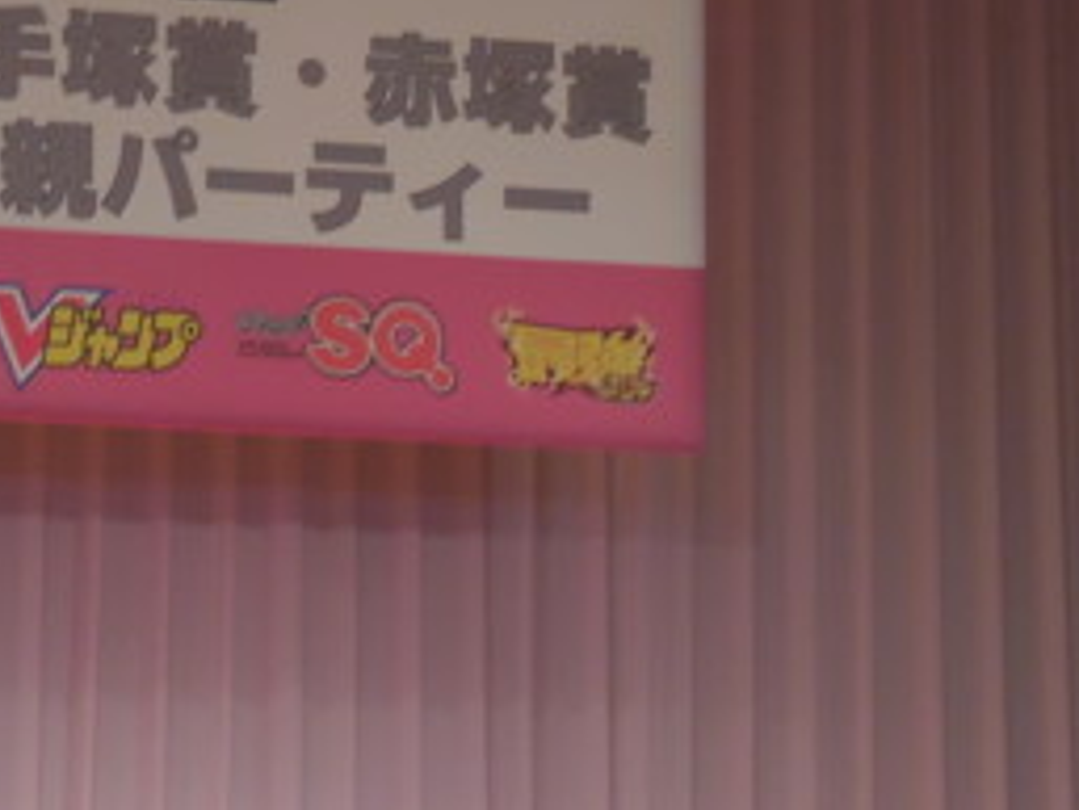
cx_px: 160
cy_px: 569
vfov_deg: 8.7
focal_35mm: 170
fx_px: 5301
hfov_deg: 11.6
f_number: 4.9
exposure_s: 1/30
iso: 360
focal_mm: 14.5
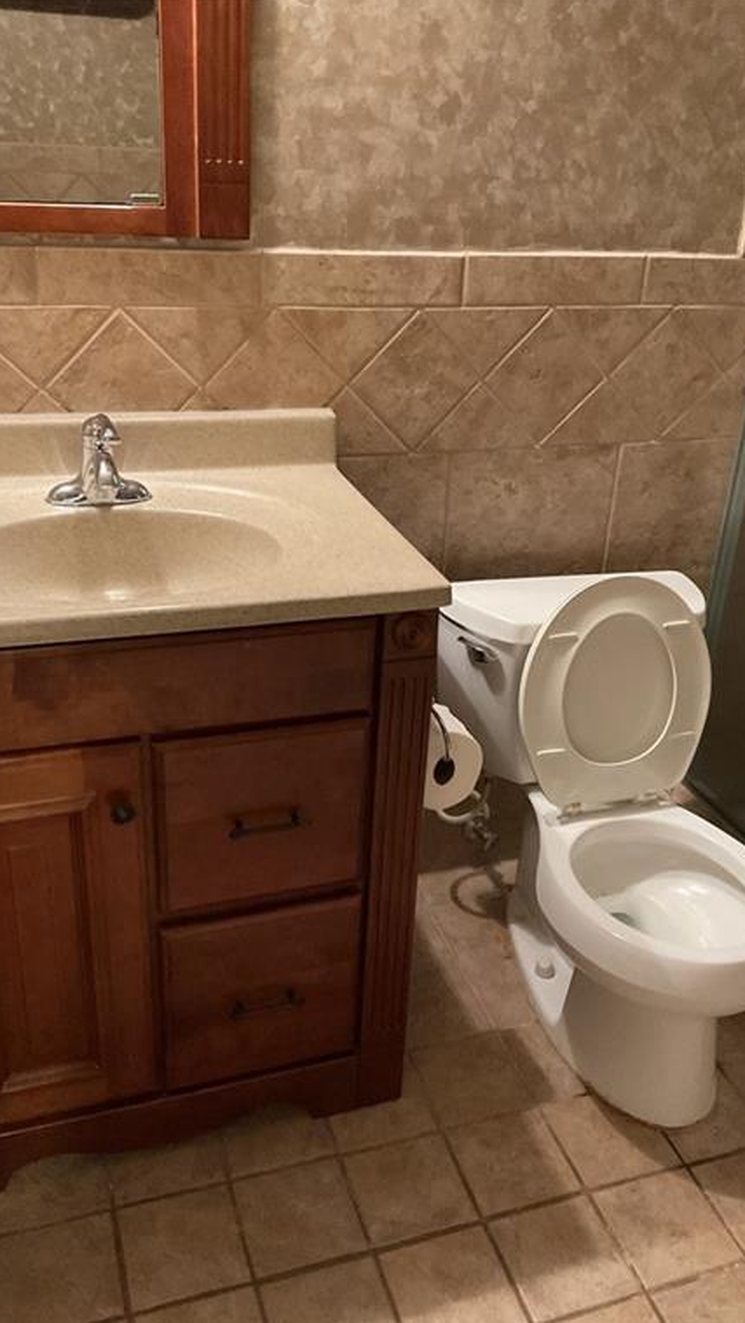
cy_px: 663
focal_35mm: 32
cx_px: 375
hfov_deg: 36.7
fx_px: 1123
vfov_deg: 61.0
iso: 400
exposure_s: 1/30
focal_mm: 3
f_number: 1.8
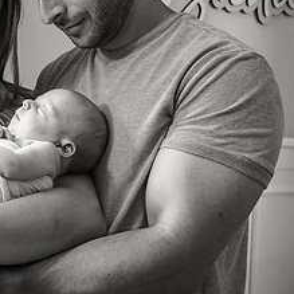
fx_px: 721
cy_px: 93
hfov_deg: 22.5
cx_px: 34
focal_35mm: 75
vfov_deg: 22.9
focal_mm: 32
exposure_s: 1/100
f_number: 5.6
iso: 2000
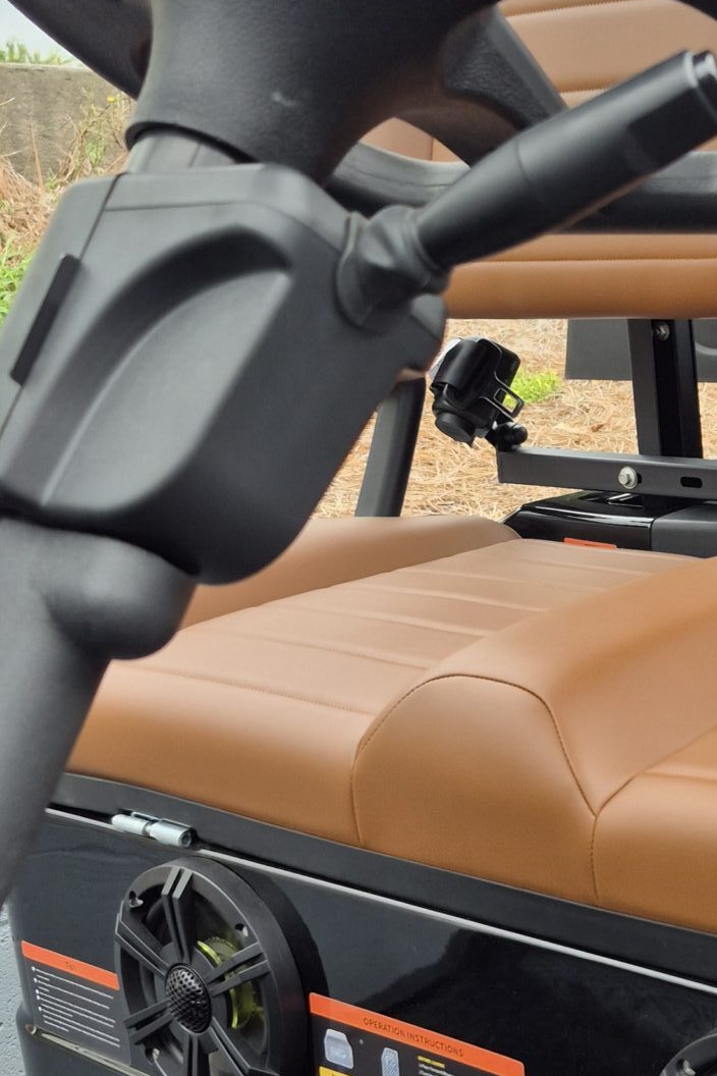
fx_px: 1733
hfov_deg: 22.2
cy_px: 644
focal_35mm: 58
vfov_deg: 34.4
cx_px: 766
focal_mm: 5.4
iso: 25
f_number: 1.8
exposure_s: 1/1224
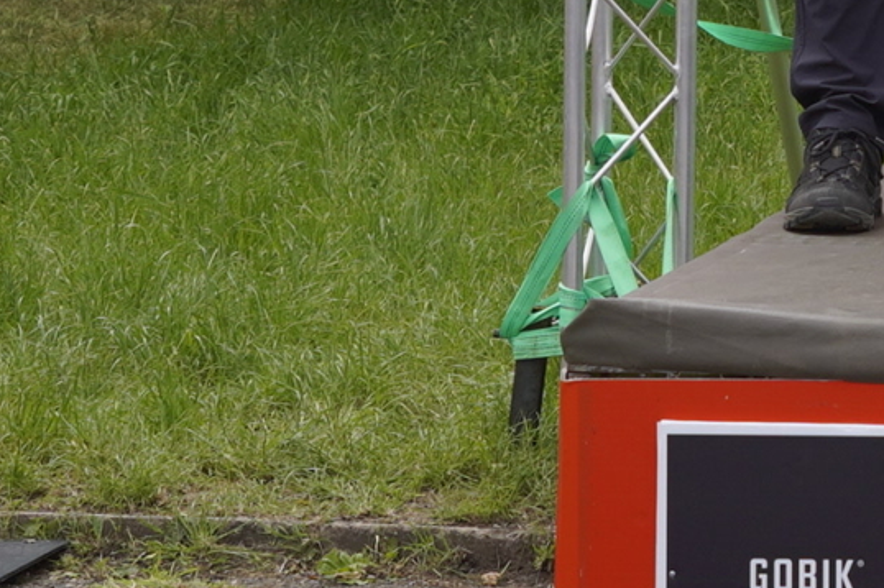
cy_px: -366
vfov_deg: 5.7
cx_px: 1410
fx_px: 5829
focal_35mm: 238
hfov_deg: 8.4
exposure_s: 1/500
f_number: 4.5
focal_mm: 33.3
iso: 100
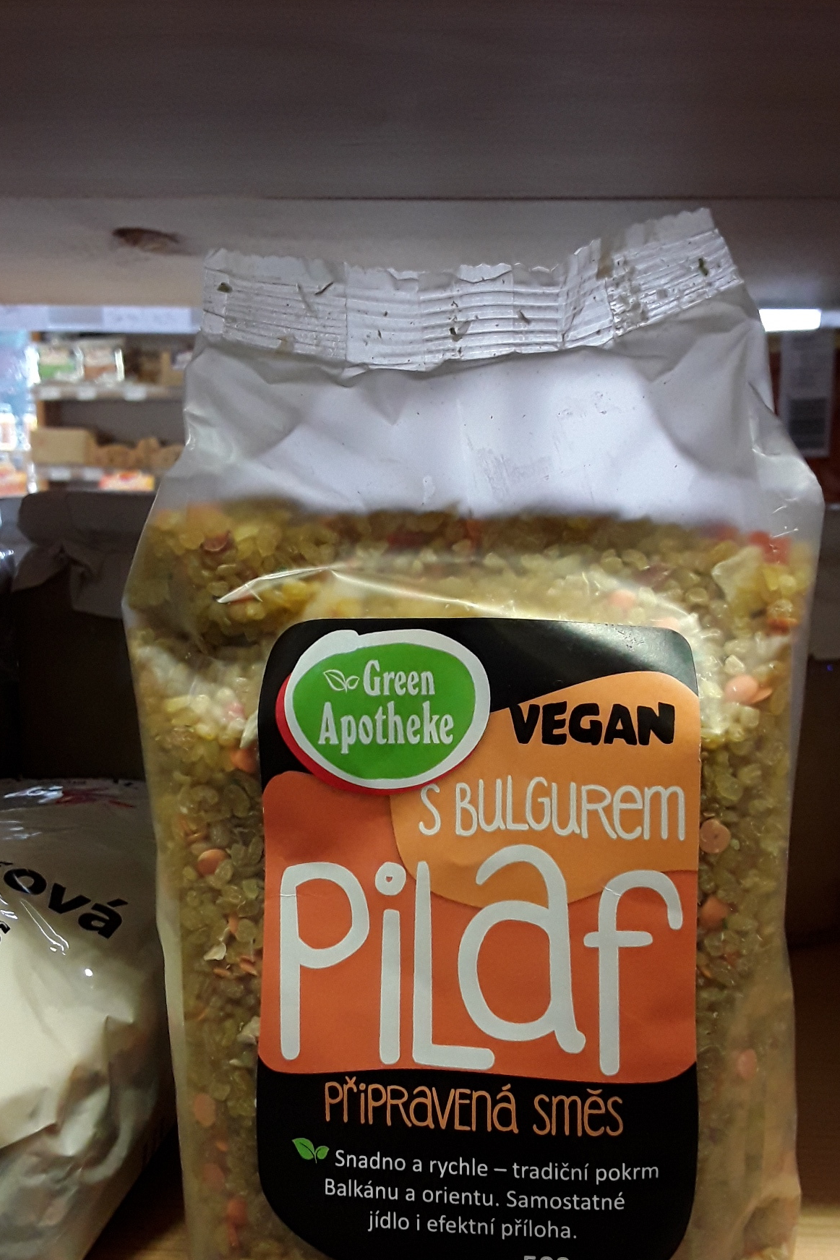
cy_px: 703
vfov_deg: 57.1
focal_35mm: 33
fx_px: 1155
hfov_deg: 40.0
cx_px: 445
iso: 125
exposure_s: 1/33
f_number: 1.9
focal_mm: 2.91
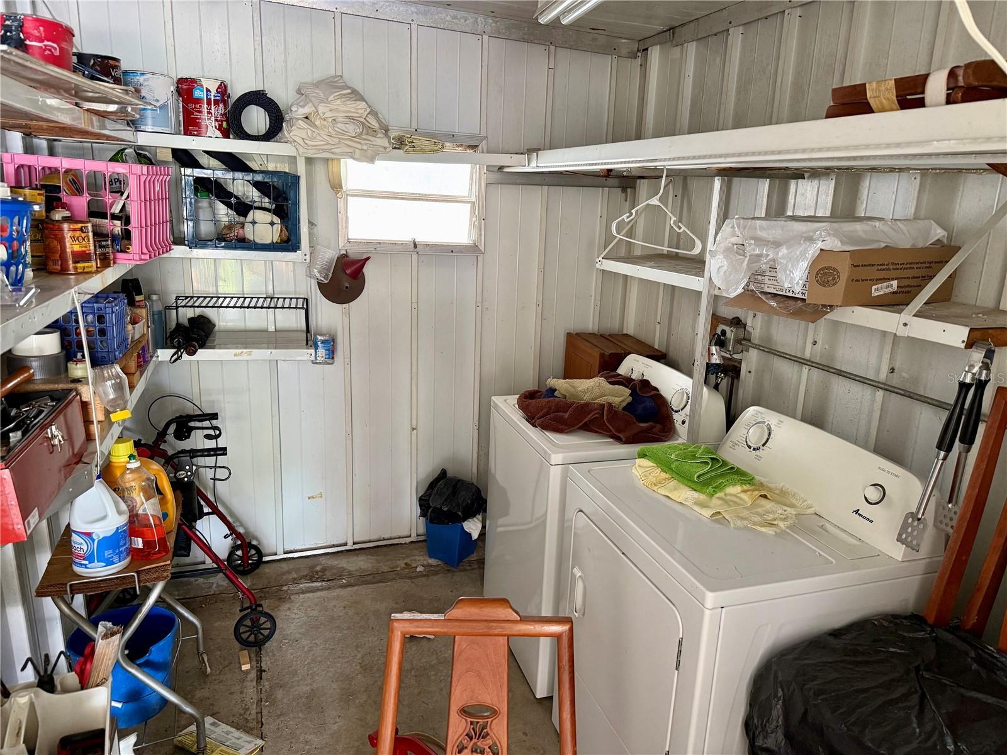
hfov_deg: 71.6
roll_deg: -1.7
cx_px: 504
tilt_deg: -14.3
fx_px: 698
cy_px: 378
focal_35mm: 24
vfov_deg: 56.8
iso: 320
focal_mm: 6.76
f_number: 1.78
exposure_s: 1/60
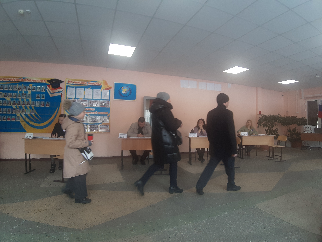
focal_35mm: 18
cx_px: 161
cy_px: 121
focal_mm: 1.87
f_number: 2.4
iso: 50
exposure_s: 1/50
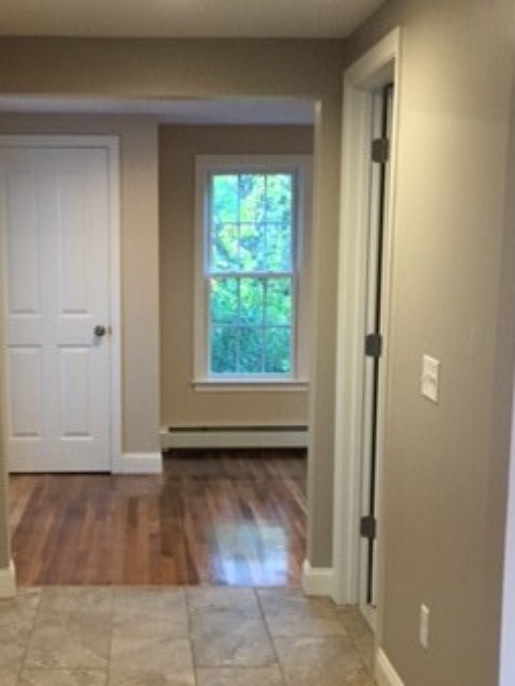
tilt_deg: -10.5
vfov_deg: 34.6
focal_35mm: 55
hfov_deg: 26.4
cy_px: 456
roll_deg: +1.3
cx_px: 165
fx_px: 1090
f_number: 2.2
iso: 160
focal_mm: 4.15
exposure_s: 1/30
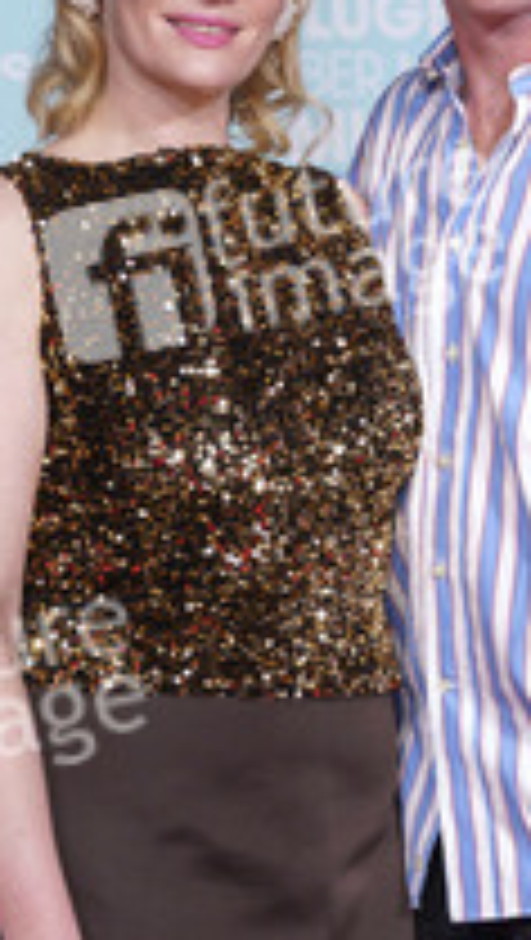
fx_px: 2346
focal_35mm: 94
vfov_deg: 22.7
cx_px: 405
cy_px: 481
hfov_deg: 12.9
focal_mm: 47
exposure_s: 1/200
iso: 800
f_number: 3.2
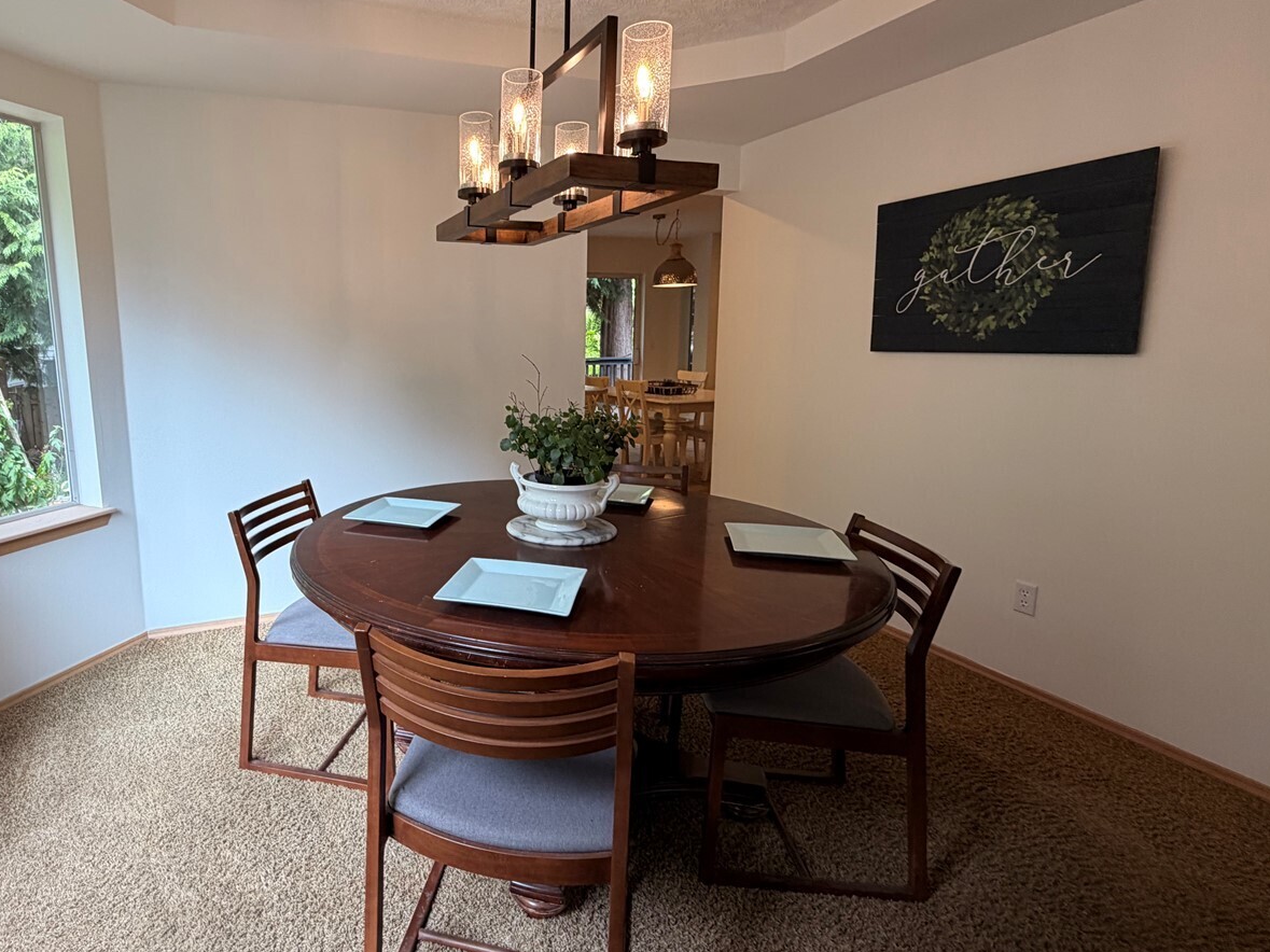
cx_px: 457
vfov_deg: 68.6
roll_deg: +0.8
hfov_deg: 82.6
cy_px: 448
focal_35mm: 19
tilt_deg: -9.1
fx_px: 697
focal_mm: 2.22
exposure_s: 1/120
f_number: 2.2
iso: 100
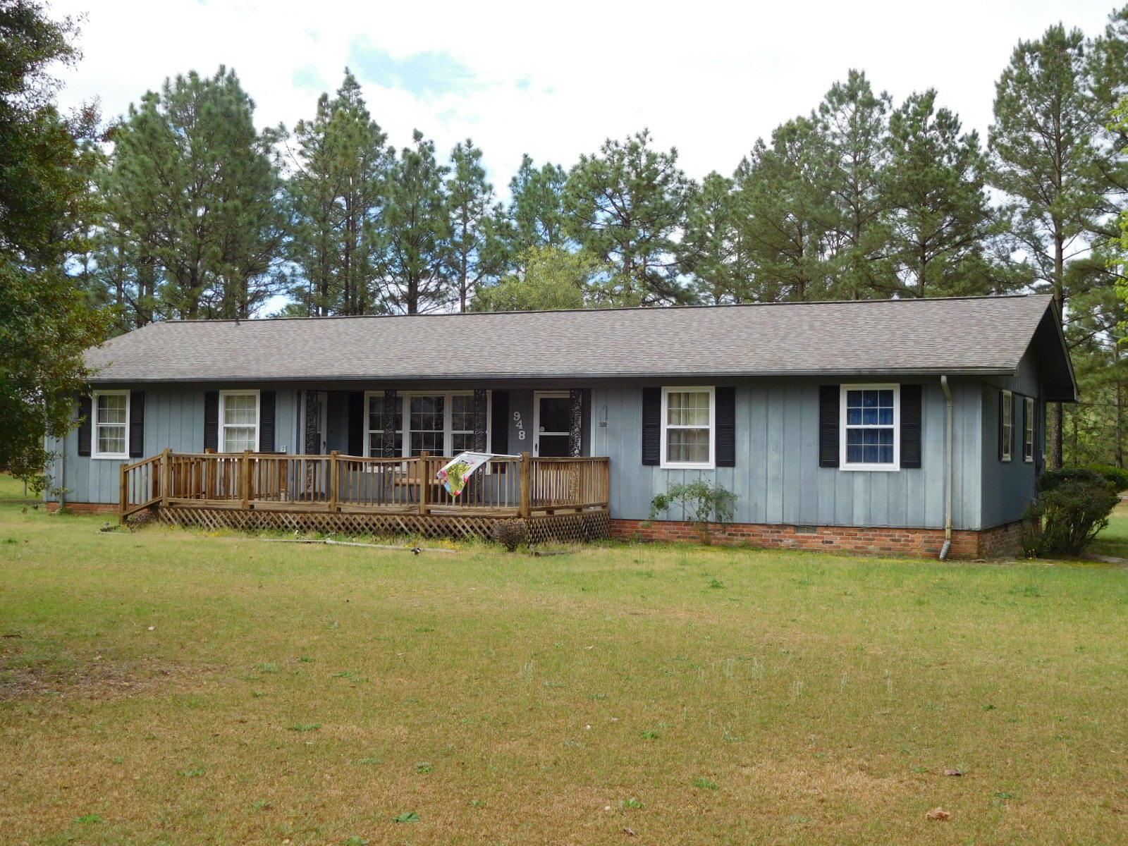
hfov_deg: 42.1
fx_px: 1466
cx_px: 564
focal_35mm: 45
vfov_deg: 32.2
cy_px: 423
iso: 125
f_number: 4
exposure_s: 1/400
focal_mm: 8
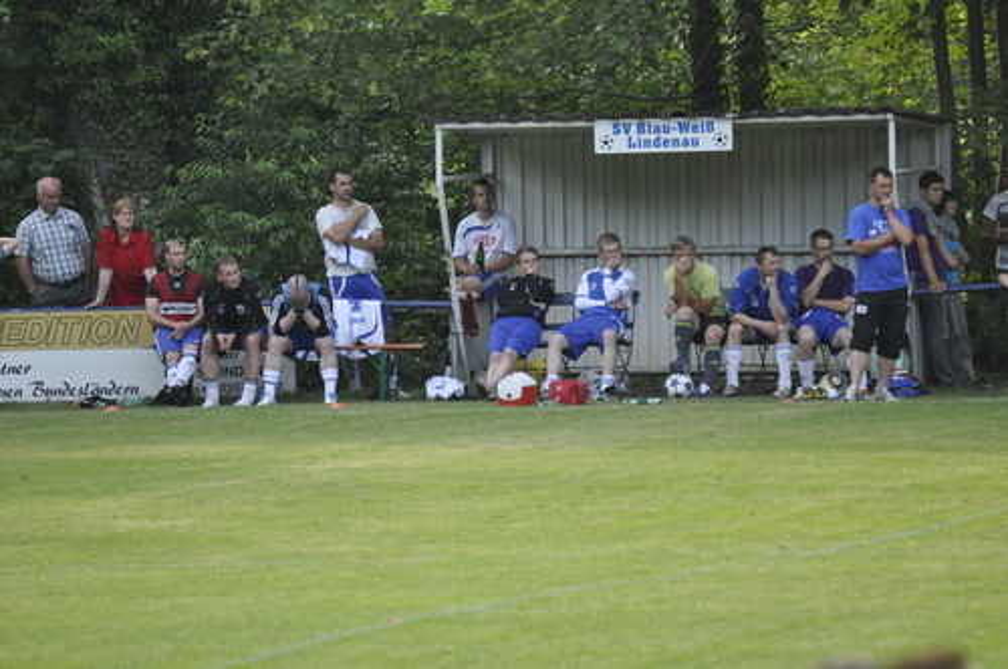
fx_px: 12584
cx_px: 504
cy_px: 334
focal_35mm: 450
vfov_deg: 3.0
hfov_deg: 4.6
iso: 900
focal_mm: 300
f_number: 5.6
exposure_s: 1/500
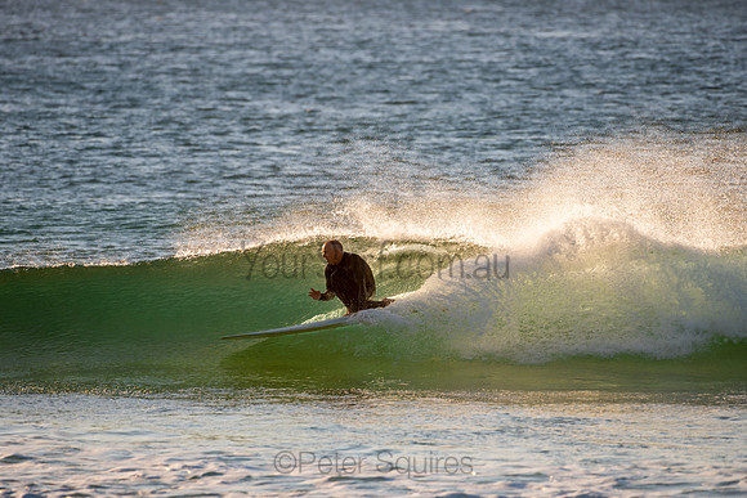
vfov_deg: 2.6
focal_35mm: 526
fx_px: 10922
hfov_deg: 3.9
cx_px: 374
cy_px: 249
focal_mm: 500
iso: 64
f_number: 6.3
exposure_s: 1/400
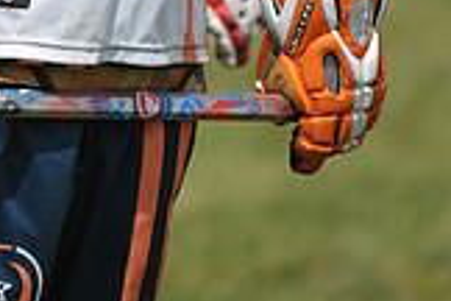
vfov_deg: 1.0
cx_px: 64
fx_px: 17913
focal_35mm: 1430
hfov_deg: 1.4
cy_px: -251
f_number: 4
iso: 640
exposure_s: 1/6400
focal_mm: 400
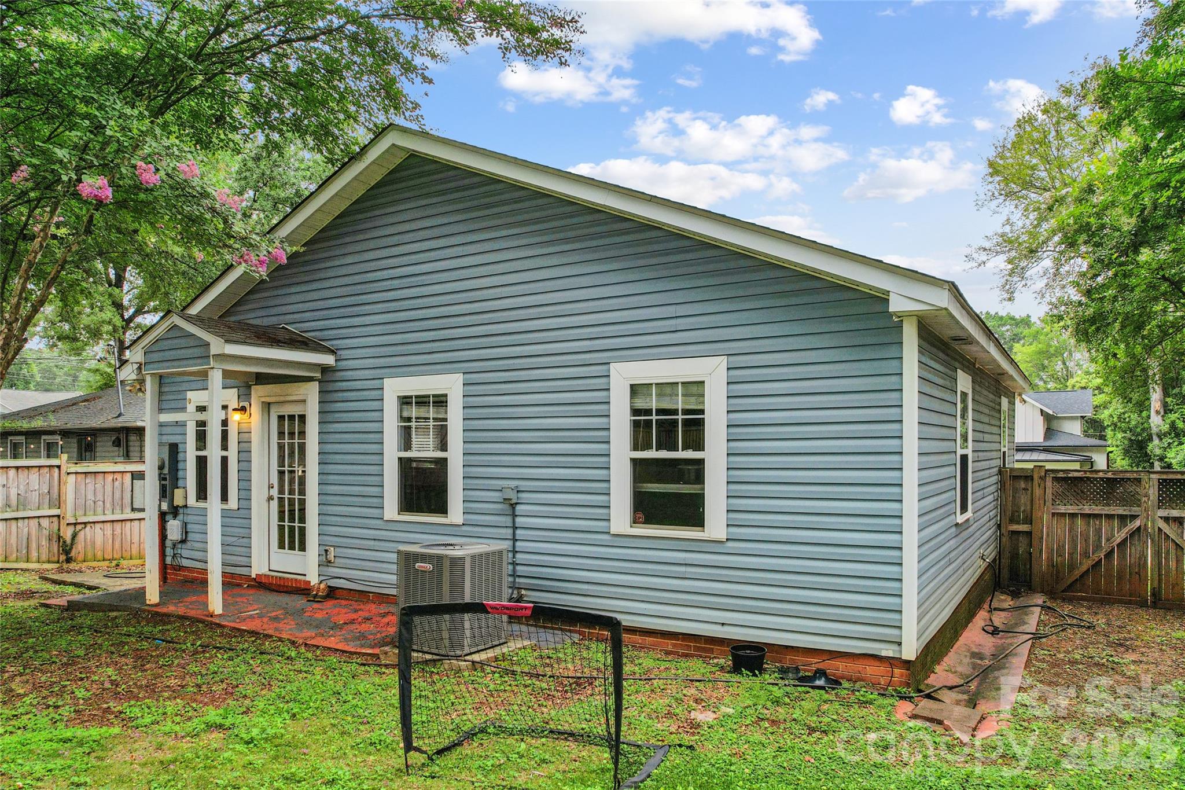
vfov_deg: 57.2
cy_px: 395
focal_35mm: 22
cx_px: 592
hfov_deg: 78.6
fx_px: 724
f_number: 2.8
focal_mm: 8.4
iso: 100
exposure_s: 1/80
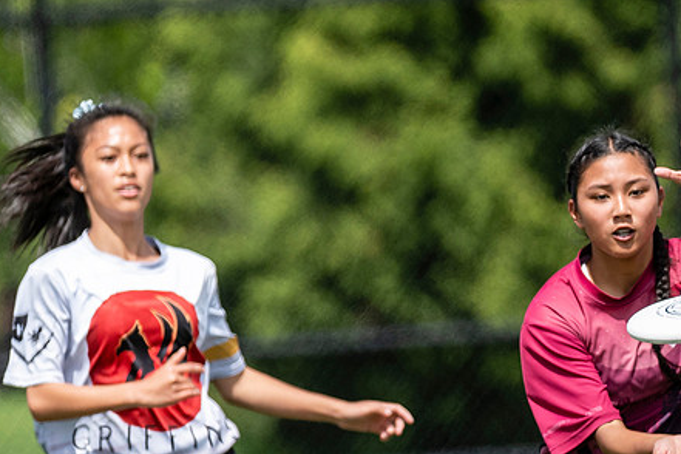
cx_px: 716
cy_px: 287
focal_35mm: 1277
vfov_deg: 1.1
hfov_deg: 1.6
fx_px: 24155
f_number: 4
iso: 250
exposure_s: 1/1600
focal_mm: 330
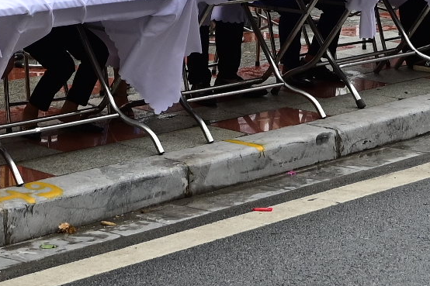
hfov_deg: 16.0
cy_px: -140
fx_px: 1528
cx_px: 137
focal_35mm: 128
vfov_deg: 10.4
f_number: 5.6
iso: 400
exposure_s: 1/160
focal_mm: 24
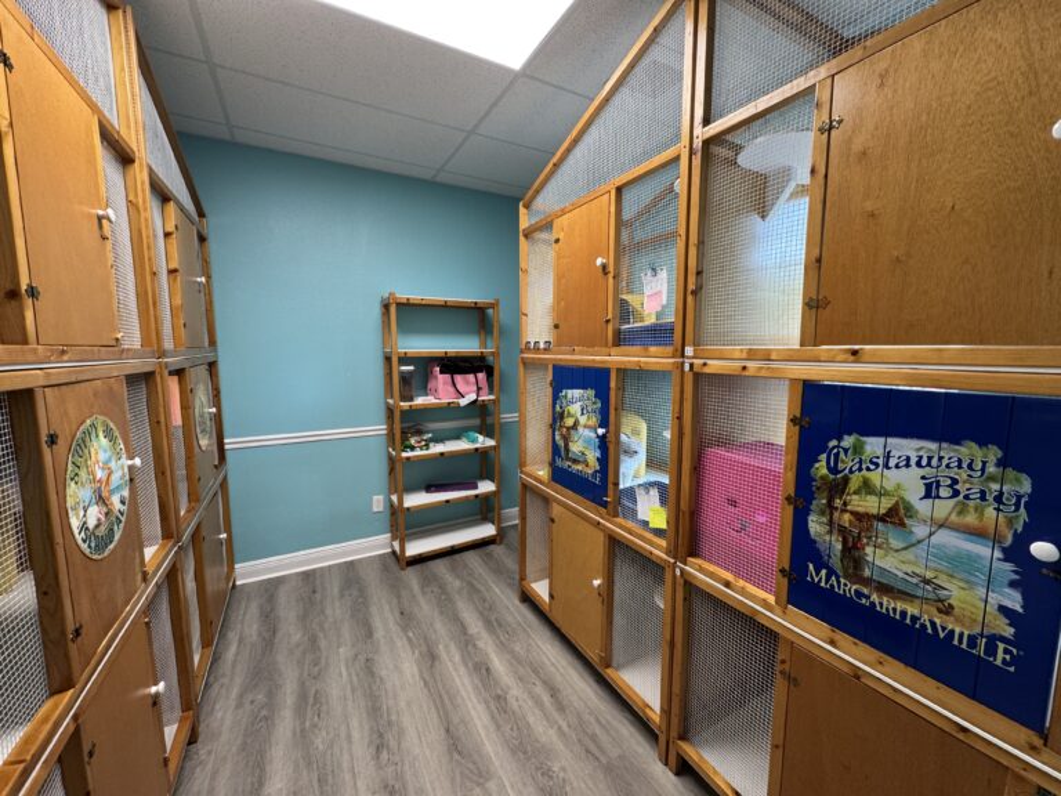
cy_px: 398
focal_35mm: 14
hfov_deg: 102.1
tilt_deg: -6.9
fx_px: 429
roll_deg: +0.4
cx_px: 530
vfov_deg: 85.7
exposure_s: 1/60
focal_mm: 2.22
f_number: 2.2
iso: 160
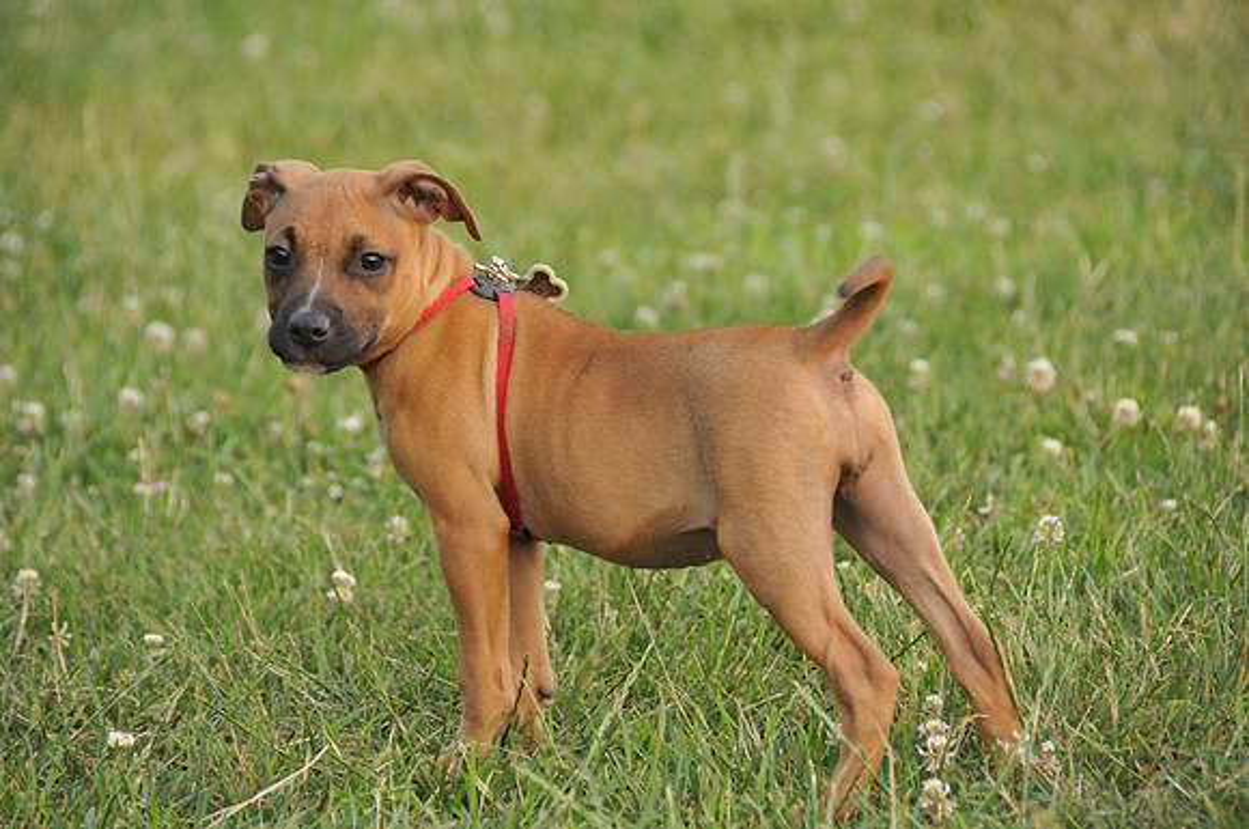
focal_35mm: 300
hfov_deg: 6.9
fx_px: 10394
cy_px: 414
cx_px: 624
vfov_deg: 4.6
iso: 2800
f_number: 5.6
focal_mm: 200
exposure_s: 1/400
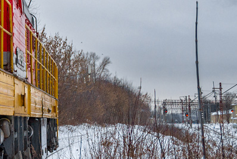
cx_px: -103
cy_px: -5
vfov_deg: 11.1
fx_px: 804
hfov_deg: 15.6
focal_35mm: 122
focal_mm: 24
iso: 400
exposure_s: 1/160
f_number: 5.6
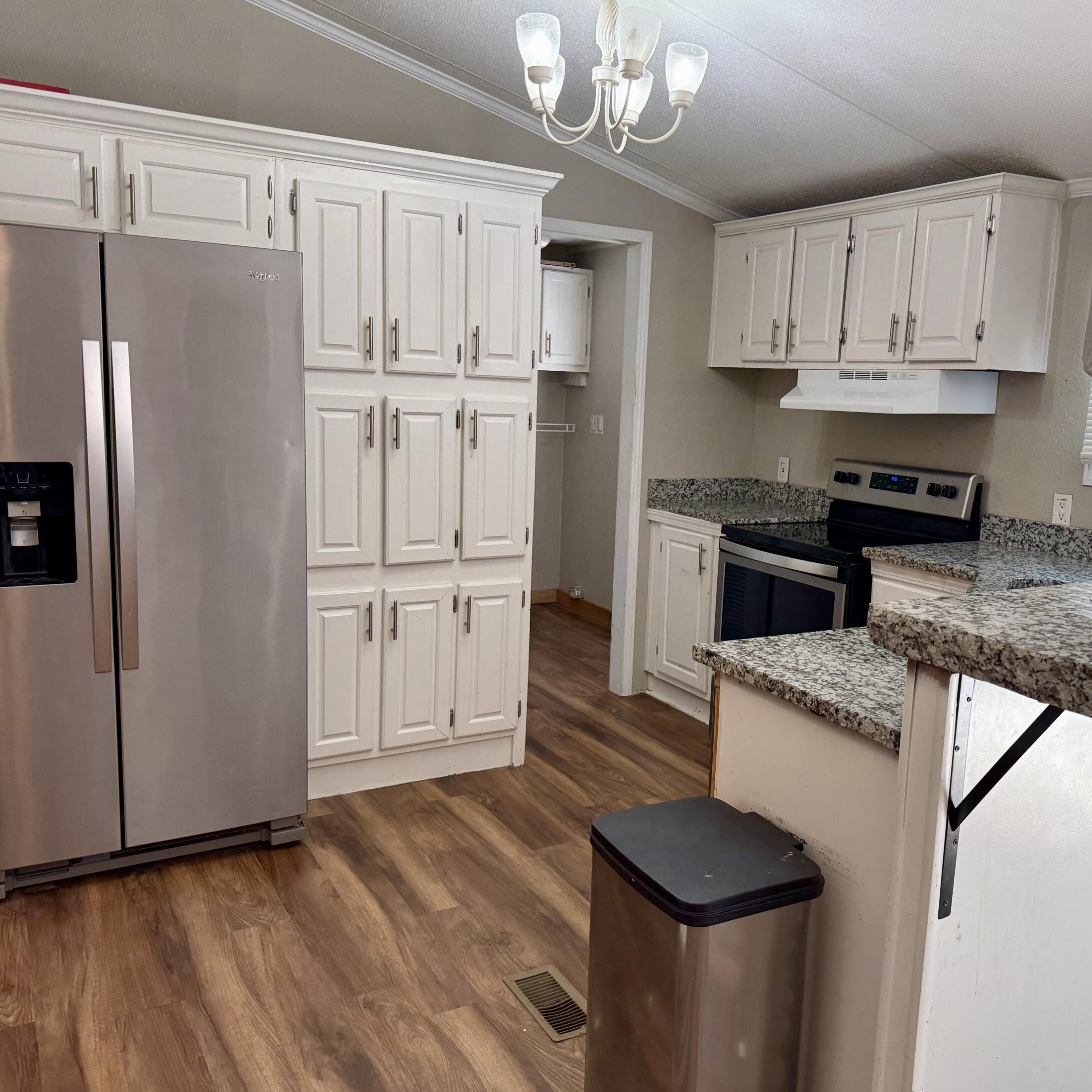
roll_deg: -2.2
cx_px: 648
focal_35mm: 29
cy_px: 541
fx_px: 1035
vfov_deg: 55.6
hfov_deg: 55.3
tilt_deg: -8.1
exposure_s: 1/120
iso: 160
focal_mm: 6.76
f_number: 1.78
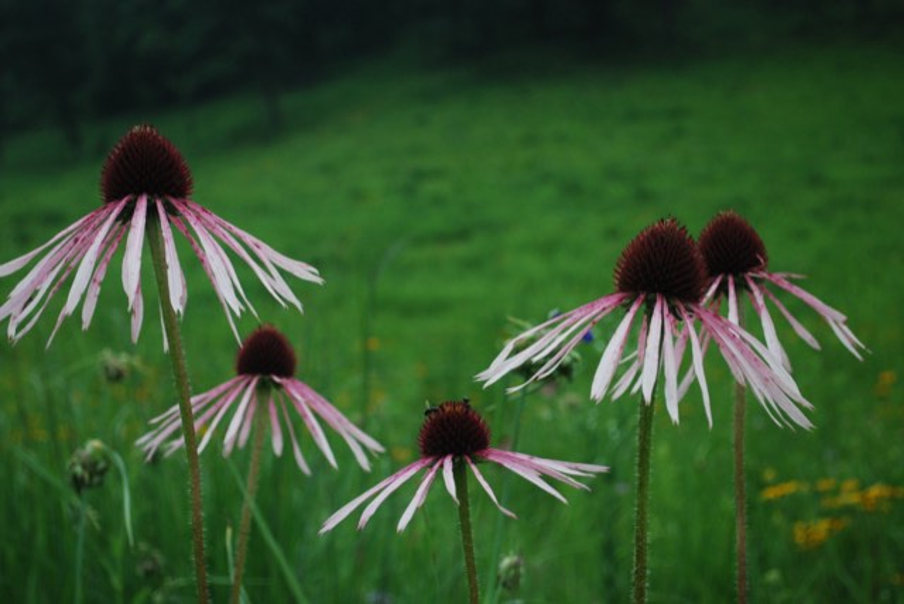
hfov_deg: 31.9
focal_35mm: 63
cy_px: 302
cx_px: 452
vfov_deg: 21.6
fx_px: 1583
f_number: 5.3
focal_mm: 42
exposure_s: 1/640
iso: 400
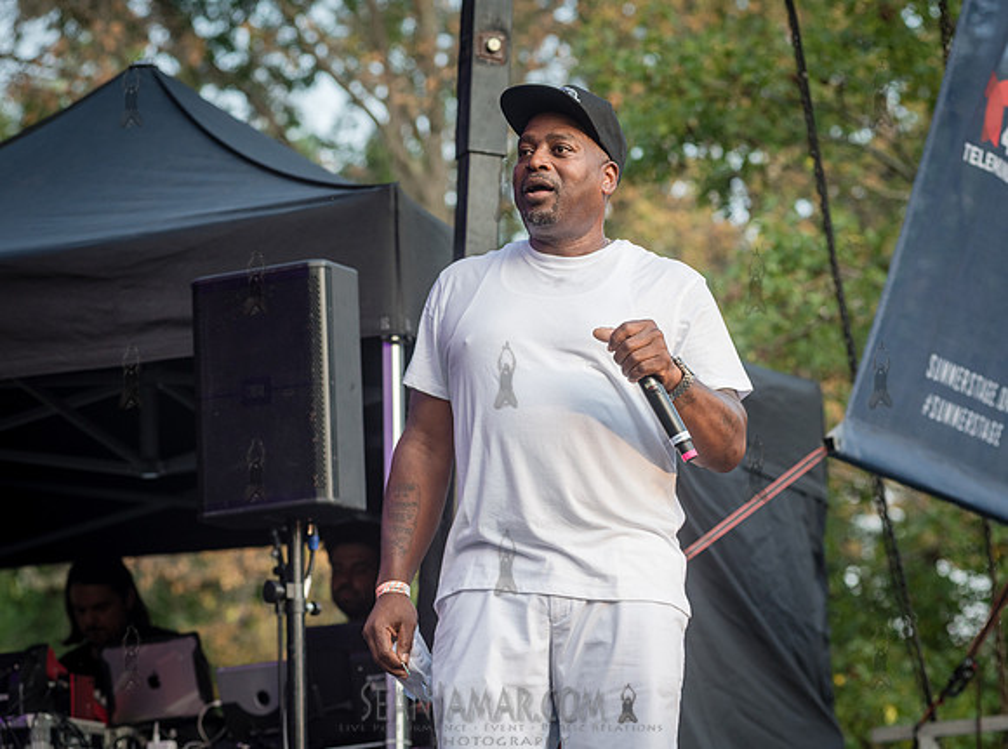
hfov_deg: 14.6
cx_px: 533
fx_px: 3946
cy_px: 379
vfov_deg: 10.8
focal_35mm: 136
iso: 500
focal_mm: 125
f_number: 4.5
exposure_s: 1/640
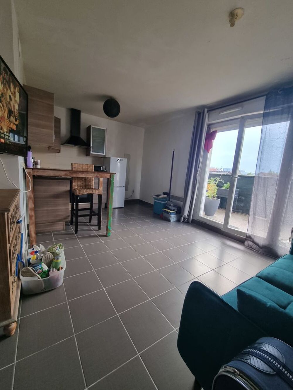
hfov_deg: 89.9
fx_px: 147
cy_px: 195
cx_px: 146
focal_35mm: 13
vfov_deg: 106.2
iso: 200
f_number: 2.2
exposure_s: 1/50
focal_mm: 2.2
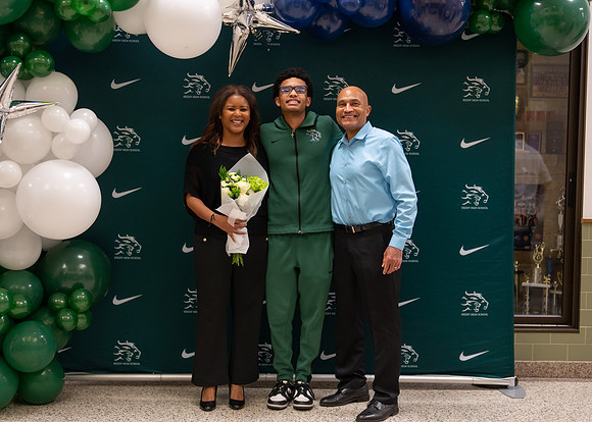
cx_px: 296
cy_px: 211
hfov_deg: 37.2
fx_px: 881
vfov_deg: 27.0
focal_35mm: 52
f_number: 1.2
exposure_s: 1/320
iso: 640
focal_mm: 50
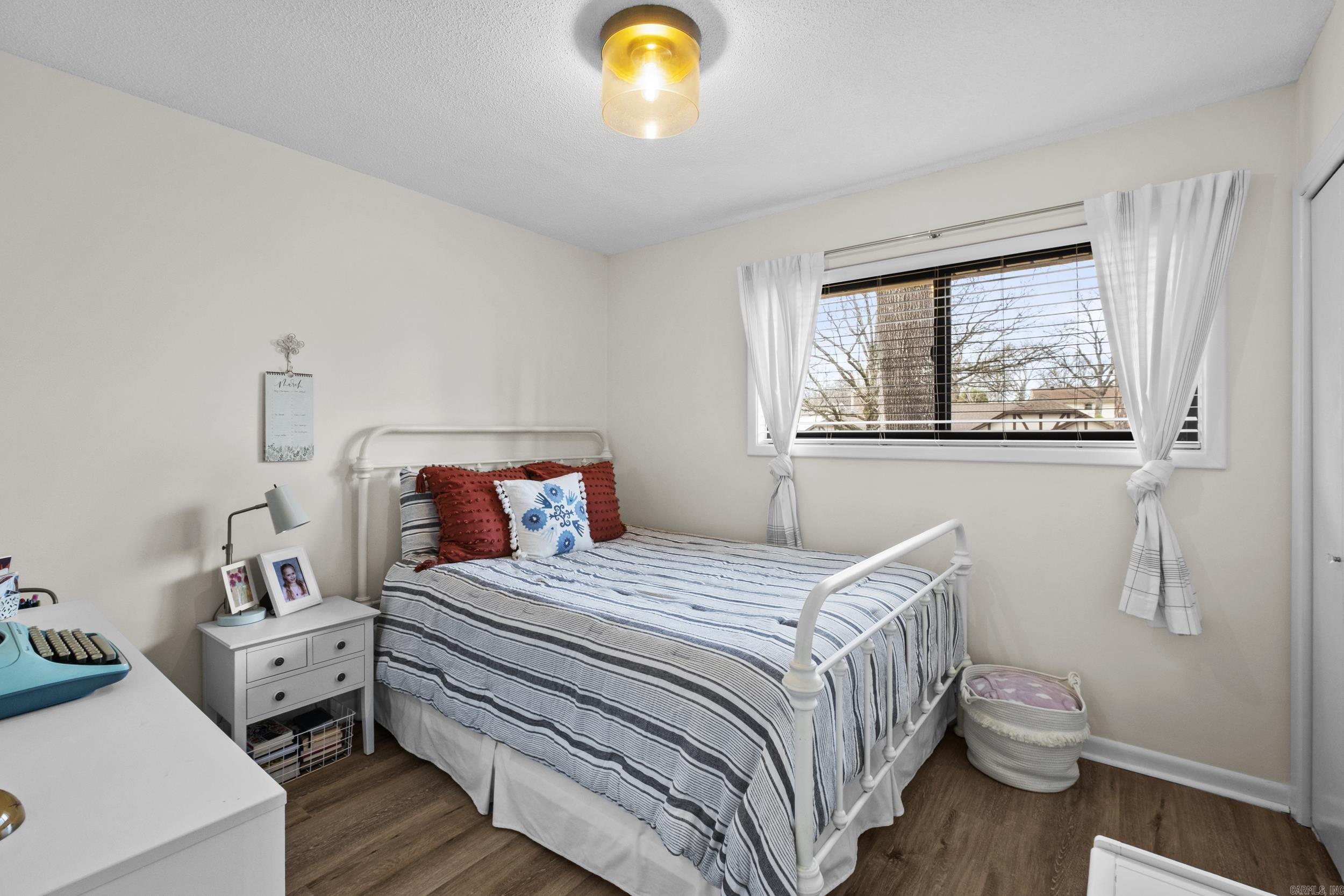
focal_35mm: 15
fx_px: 560
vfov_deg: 77.3
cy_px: 448
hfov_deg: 100.4
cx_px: 672
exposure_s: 1/1.67
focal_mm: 10
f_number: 8
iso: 400
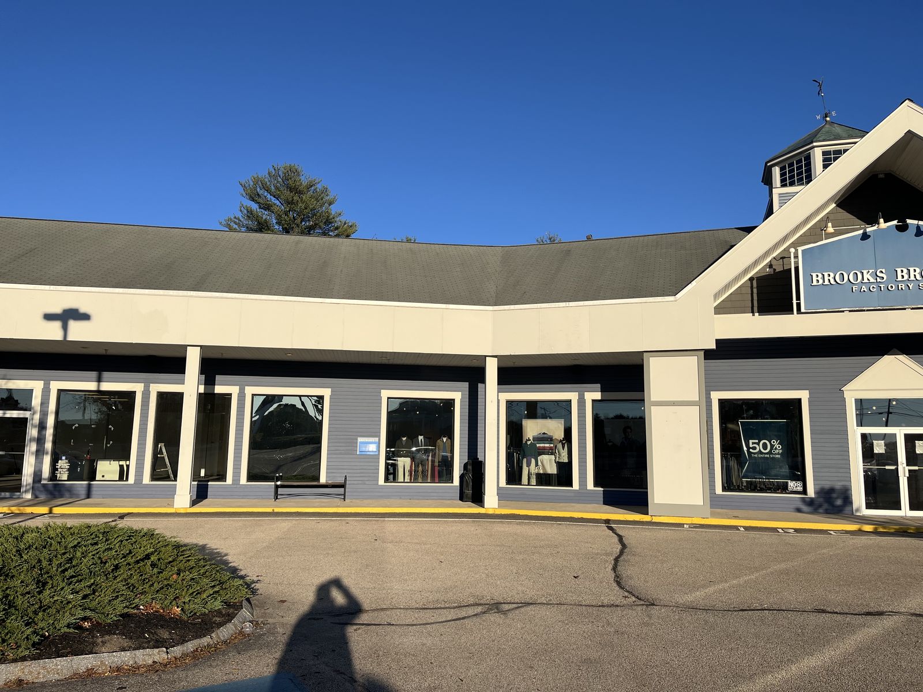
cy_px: 346
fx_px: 693
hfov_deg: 67.3
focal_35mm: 26
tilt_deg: +7.8
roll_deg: -0.5
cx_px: 462
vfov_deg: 53.1
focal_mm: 5.1
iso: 50
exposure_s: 1/4149
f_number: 1.6
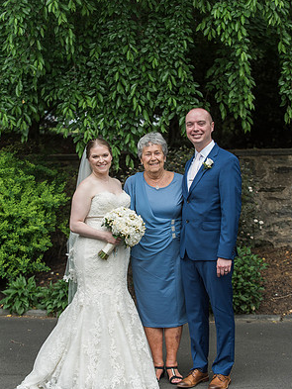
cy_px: 203
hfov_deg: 16.8
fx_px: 989
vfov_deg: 22.2
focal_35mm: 88
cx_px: 146
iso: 500
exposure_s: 1/640
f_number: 4
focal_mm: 80
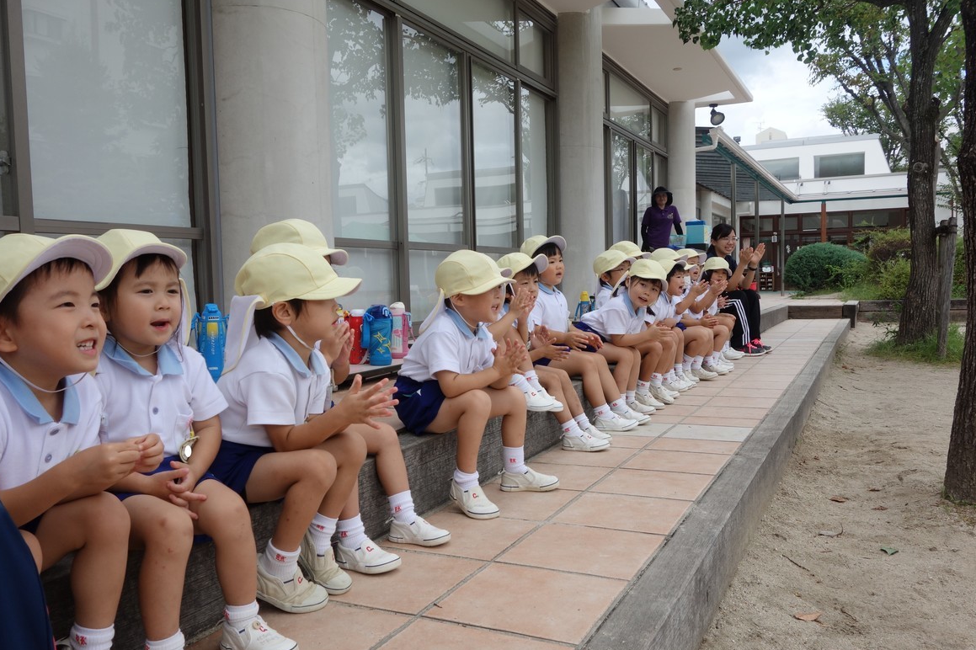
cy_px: 332
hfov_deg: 63.7
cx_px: 472
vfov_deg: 44.9
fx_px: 786
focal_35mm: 29
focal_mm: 10.4
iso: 125
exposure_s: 1/320
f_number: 5.6
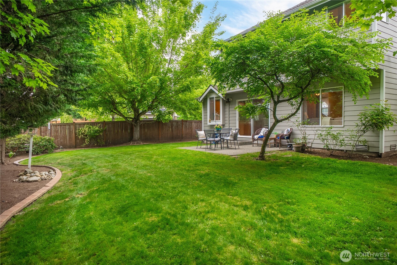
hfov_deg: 78.6
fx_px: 243
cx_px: 198
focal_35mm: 22
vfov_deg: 57.3
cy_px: 132
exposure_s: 1/30
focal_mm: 22
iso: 500
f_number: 7.1
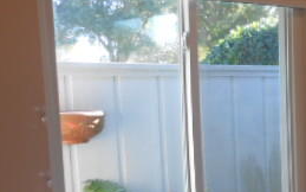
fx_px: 567
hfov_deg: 27.6
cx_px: 338
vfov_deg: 18.9
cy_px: 169
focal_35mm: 68
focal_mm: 4.6
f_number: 3.5
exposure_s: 1/30
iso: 80
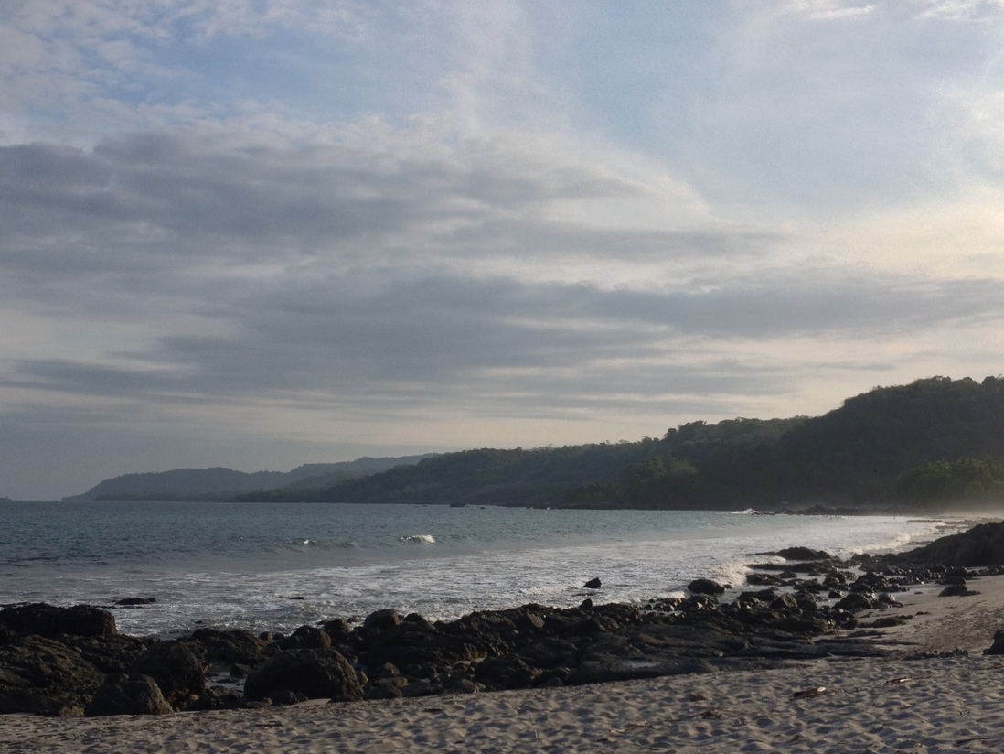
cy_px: 469
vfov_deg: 28.5
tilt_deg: -1.6
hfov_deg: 37.4
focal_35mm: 51
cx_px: 571
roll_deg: +0.2
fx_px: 1480
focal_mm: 4.28
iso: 50
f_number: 2.4
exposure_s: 1/1200
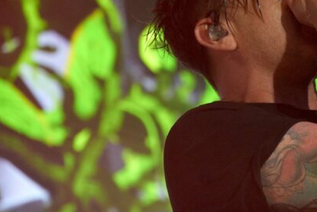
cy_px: 69
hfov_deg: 5.9
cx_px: 294
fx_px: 3082
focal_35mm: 350
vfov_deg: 3.9
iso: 2500
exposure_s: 1/200
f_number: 5.6
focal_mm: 124
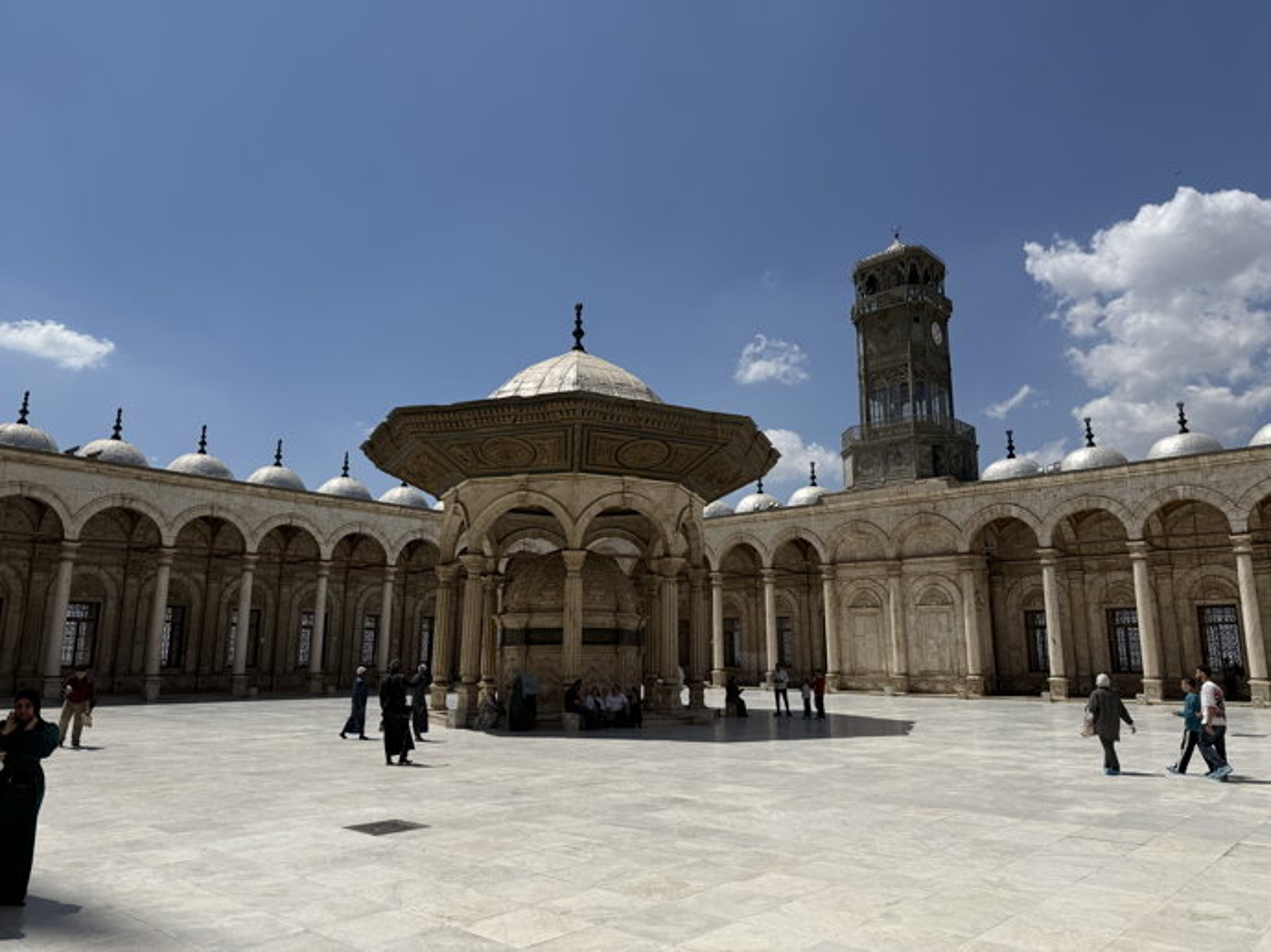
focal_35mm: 24
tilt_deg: +11.3
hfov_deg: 71.6
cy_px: 476
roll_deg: +0.2
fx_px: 881
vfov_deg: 56.8
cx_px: 636
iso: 80
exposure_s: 1/10309
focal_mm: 6.76
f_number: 1.78
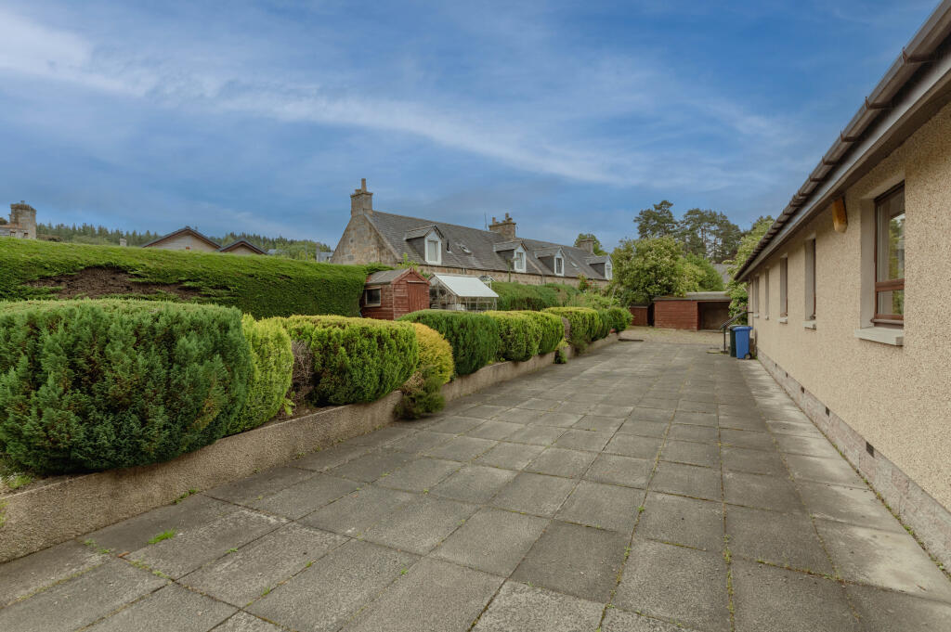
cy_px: 316
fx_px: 449
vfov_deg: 70.3
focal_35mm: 17
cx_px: 476
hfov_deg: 93.3
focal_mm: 17
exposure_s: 1/640
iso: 400
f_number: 8
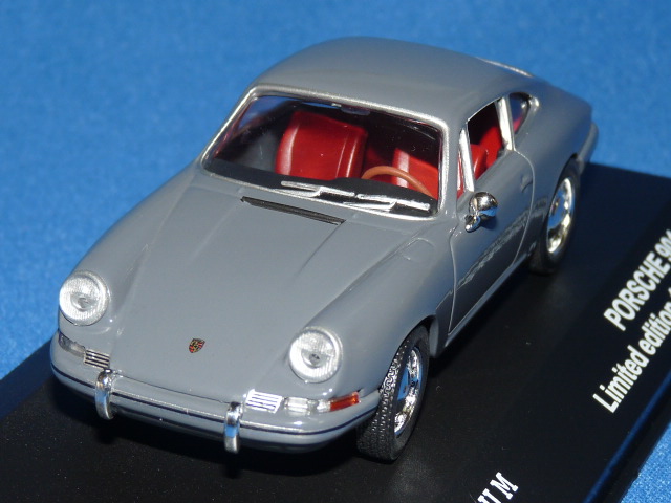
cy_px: 252
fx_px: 2307
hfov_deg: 16.6
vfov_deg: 12.5
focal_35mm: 119
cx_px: 336
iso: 100
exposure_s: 1/40
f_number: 3.4
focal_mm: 11.9
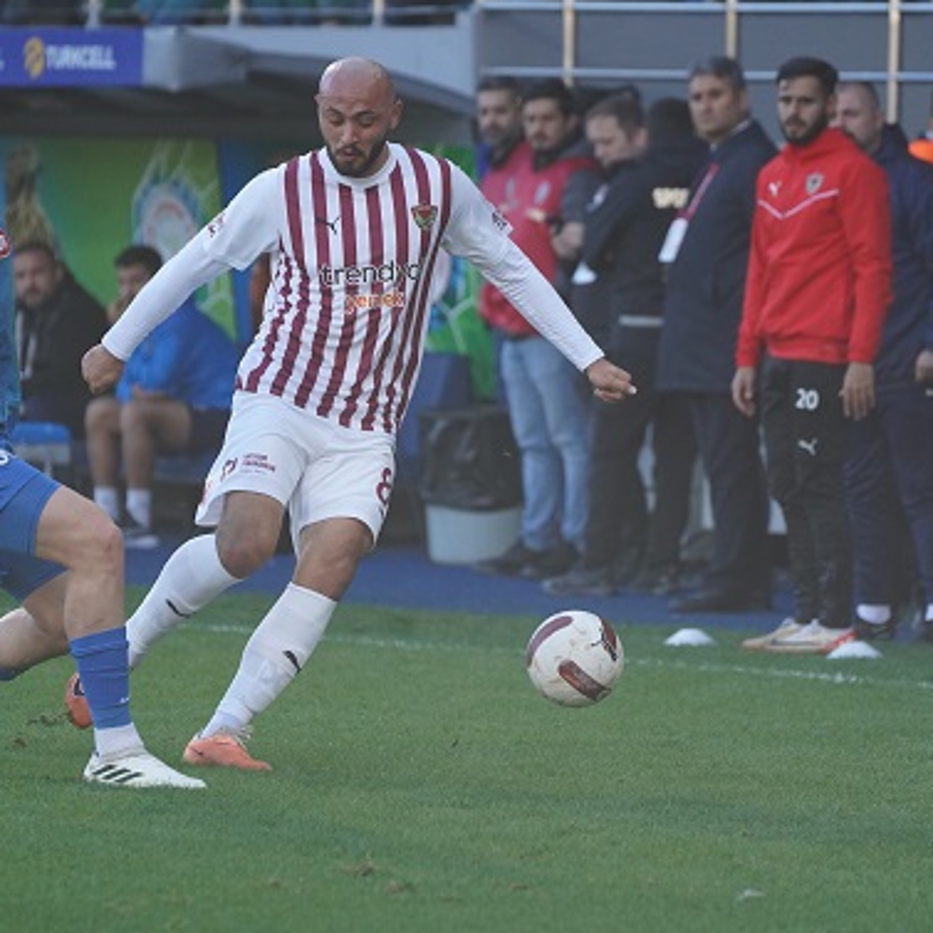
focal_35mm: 402
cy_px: 441
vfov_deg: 4.4
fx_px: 12258
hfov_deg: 4.4
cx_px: 500
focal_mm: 297
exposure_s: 1/2000
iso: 2500
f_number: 5.6
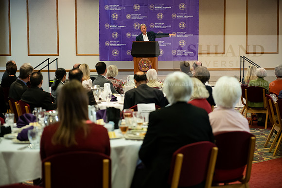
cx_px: 141
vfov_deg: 19.5
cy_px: 94
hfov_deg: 28.8
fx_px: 548
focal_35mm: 70
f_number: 3.2
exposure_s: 1/200
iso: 2000
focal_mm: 70
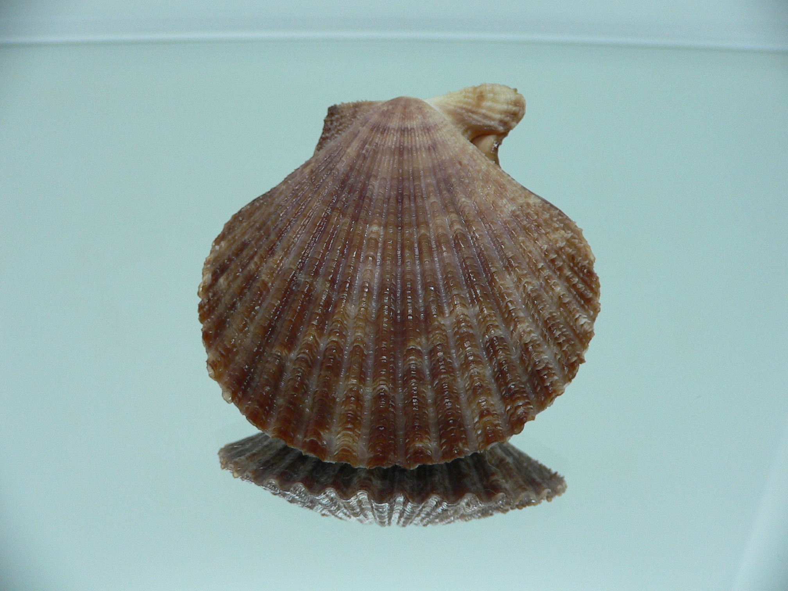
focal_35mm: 35
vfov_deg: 40.7
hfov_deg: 52.6
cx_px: 394
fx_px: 797
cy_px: 296
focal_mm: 4.6
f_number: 2.8
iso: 100
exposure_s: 1/60
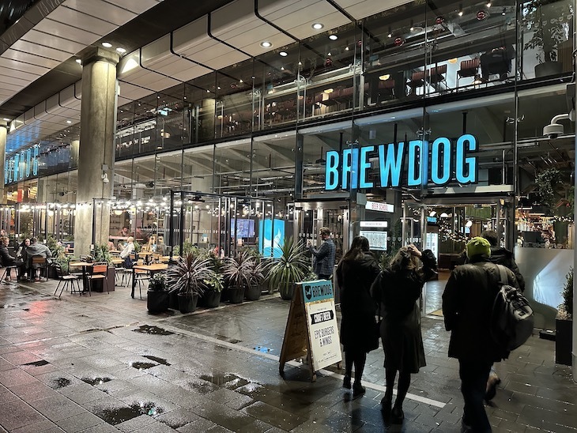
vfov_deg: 56.8
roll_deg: -1.8
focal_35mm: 24
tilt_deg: +1.4
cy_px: 216
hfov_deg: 71.6
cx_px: 288
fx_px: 400
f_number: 1.78
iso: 800
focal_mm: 6.86
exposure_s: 1/60
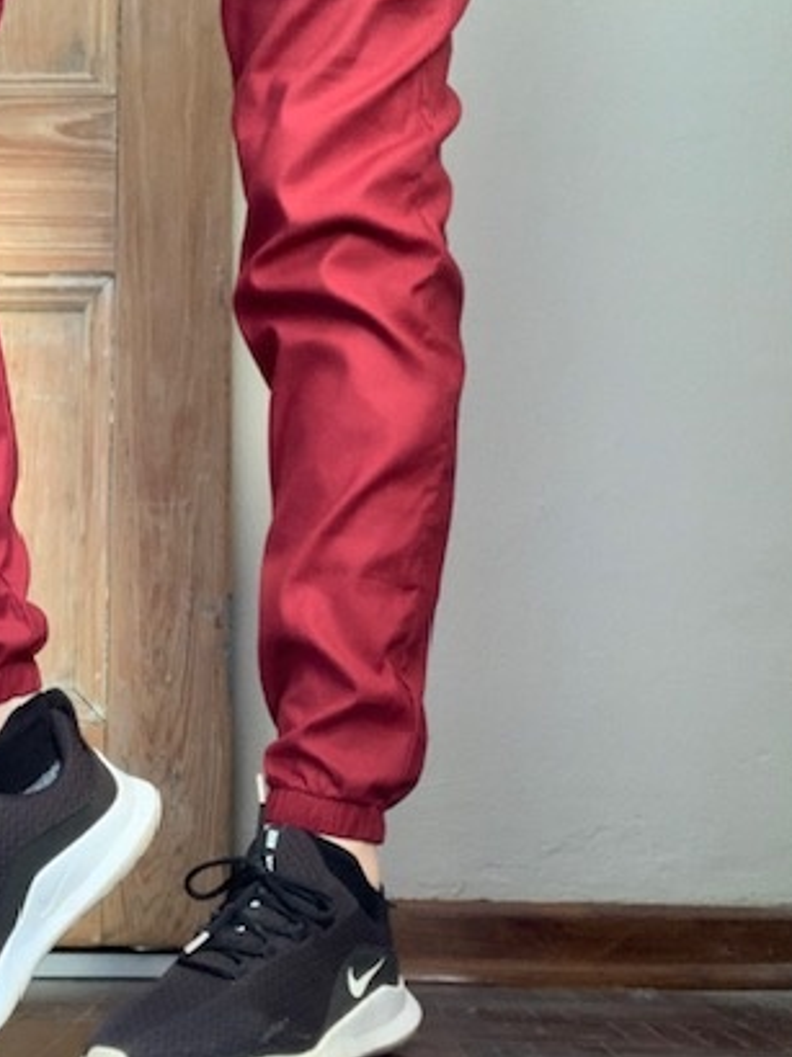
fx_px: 1527
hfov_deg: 28.7
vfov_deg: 38.2
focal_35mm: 50
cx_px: 212
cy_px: 567
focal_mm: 2.87
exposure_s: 1/60
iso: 200
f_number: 2.2
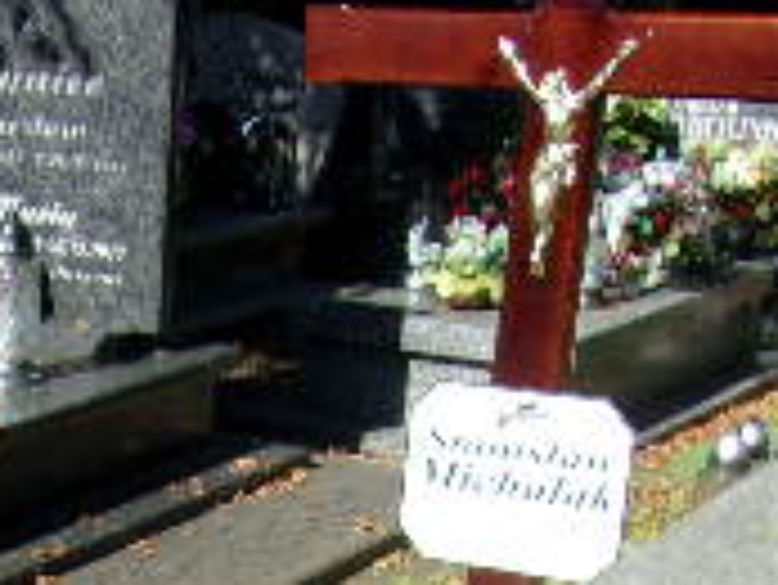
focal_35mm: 100
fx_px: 2249
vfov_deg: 13.9
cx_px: -54
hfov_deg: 18.9
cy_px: 864
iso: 80
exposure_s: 1/70
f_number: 10.4
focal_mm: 4.9
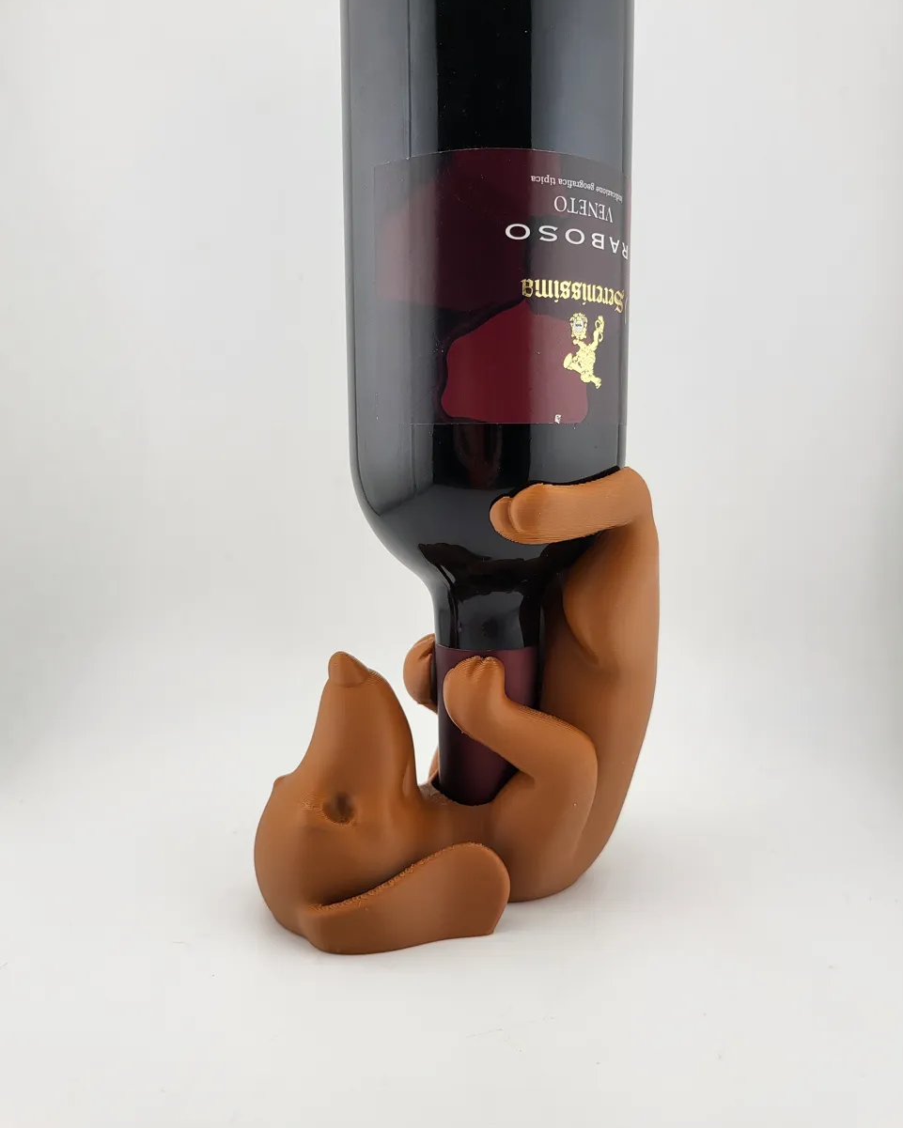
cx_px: 455
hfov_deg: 54.9
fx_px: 868
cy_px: 545
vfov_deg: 66.0
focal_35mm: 26
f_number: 1.8
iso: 40
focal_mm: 5
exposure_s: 1/588
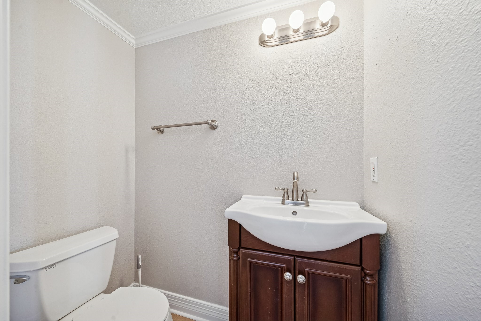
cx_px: 240
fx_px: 174
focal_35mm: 13
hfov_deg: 108.3
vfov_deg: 85.4
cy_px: 160
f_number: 8
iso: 640
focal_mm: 13
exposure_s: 1/30
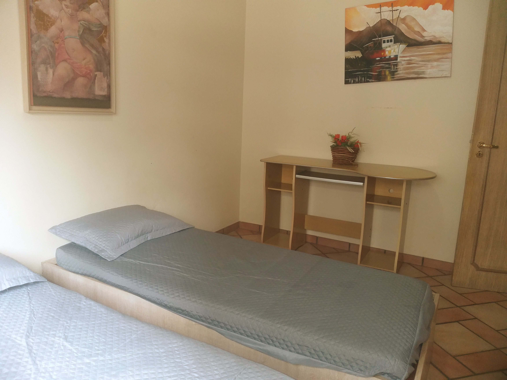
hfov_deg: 67.3
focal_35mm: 26
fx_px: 381
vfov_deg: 53.1
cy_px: 190
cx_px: 254
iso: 125
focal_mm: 3.93
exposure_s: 1/60
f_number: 1.7
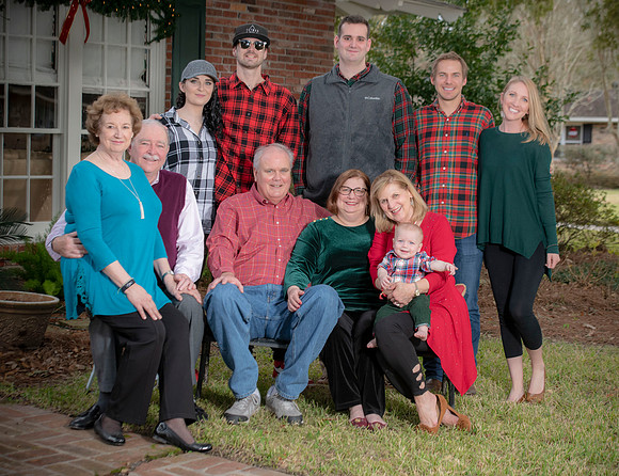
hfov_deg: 25.1
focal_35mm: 77
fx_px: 1390
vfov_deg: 19.4
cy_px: 238
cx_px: 351
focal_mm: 70
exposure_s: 1/250
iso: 320
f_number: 5.6
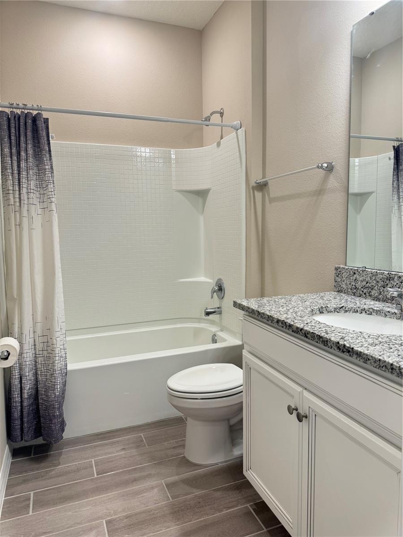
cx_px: 202
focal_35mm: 24
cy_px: 268
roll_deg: +0.9
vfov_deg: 71.6
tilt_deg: -6.4
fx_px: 373
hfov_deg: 56.8
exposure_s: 1/60
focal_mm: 6.76
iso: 125
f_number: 1.78
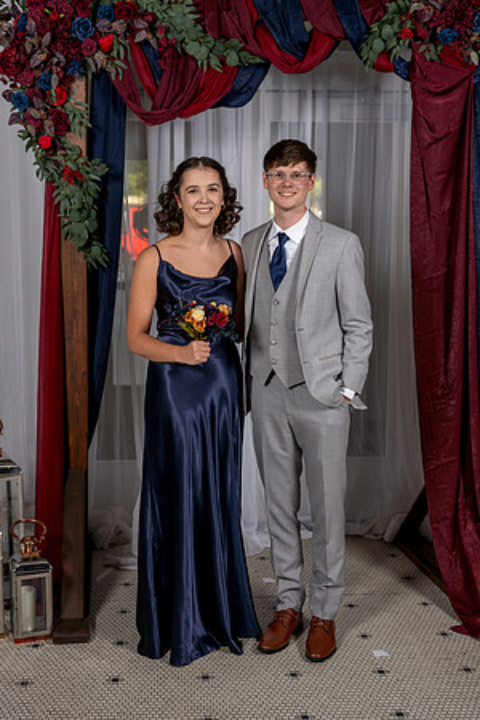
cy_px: 360
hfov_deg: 29.9
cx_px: 240
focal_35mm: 45
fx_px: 900
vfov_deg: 43.6
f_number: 5
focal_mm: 45
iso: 100
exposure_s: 1/160
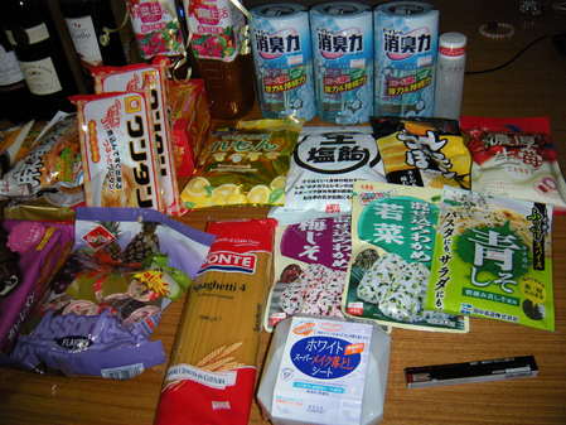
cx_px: 283
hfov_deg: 52.6
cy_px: 212
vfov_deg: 40.7
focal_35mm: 35
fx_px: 572
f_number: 3.8
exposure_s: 1/30
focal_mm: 5.9
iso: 200
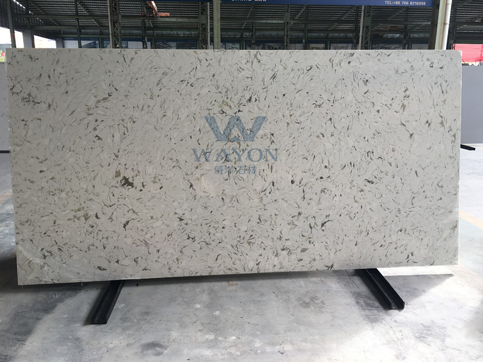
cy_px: 181
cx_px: 242
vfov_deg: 48.2
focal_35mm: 29
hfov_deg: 61.7
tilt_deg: -13.0
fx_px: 405
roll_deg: +0.3
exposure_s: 1/100
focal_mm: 4.15
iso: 25
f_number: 2.2
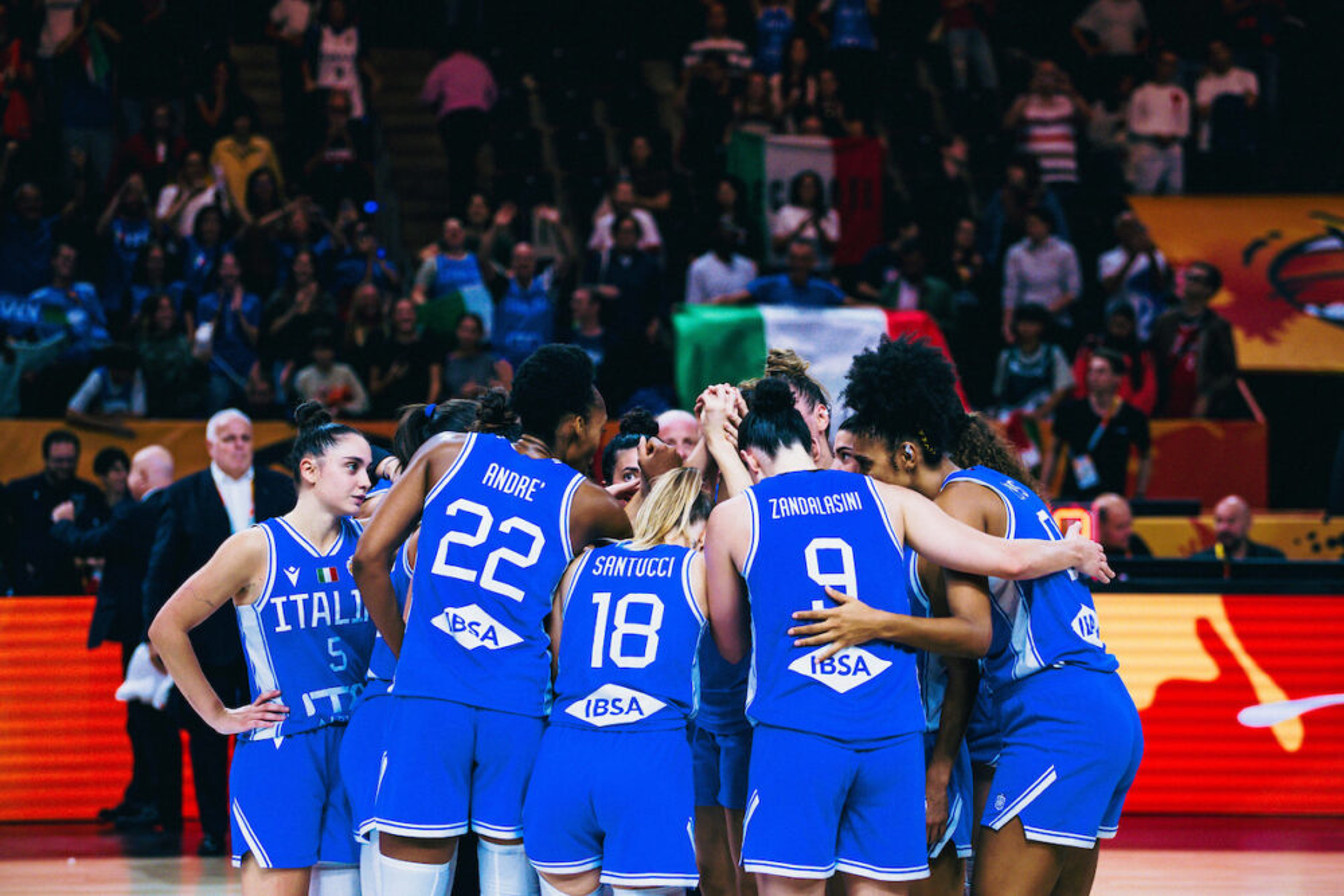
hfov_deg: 18.6
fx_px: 4107
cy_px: 448
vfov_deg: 12.5
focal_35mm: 110
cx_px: 672
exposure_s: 1/1600
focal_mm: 110
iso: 2000
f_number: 2.8
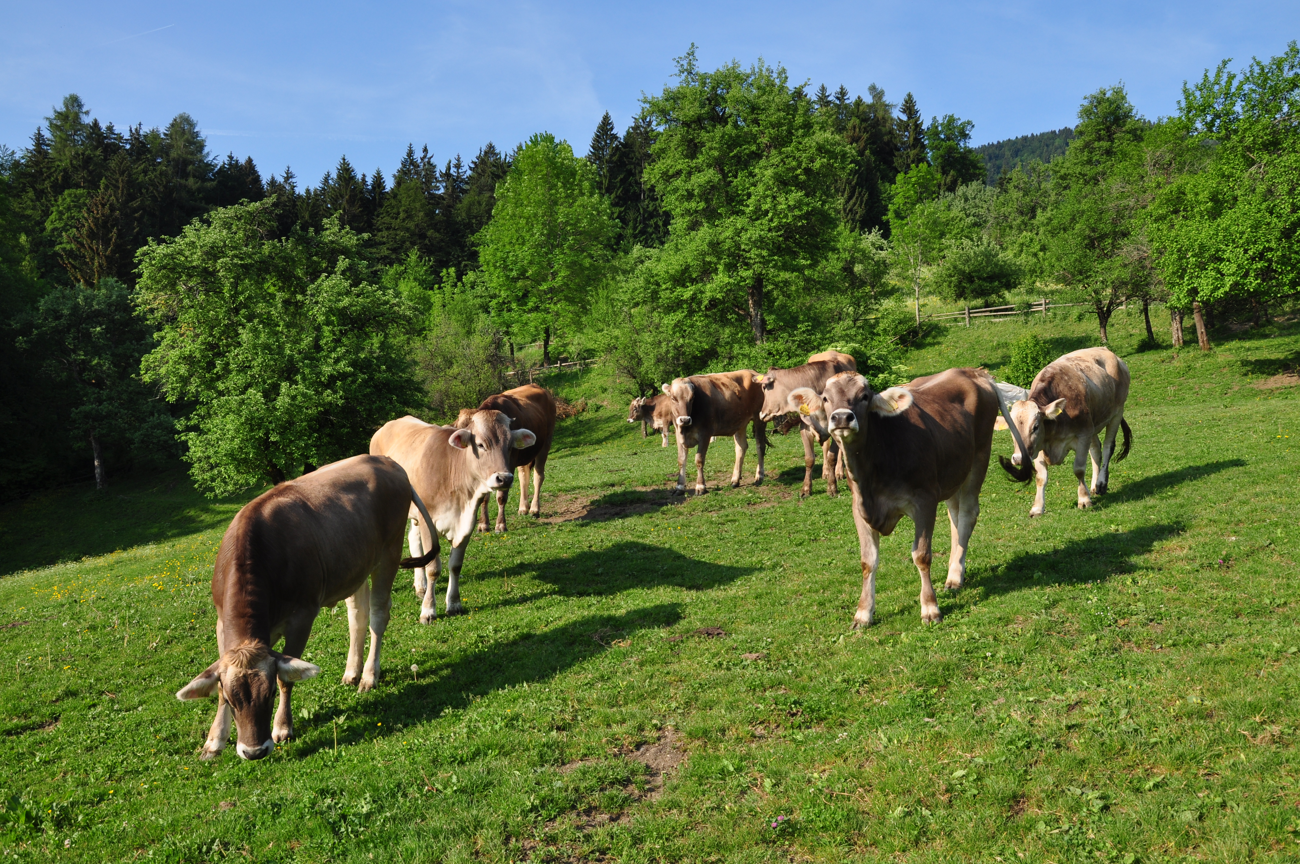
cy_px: 432
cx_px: 650
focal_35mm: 32
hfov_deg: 59.6
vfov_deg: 41.6
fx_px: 1136
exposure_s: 1/320
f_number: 9
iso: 200
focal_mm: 21
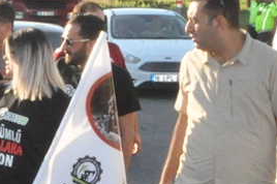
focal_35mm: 153
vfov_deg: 8.9
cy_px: 155
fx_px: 1176
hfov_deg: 12.1
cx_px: -259
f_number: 22
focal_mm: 20
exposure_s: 1/200
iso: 3200
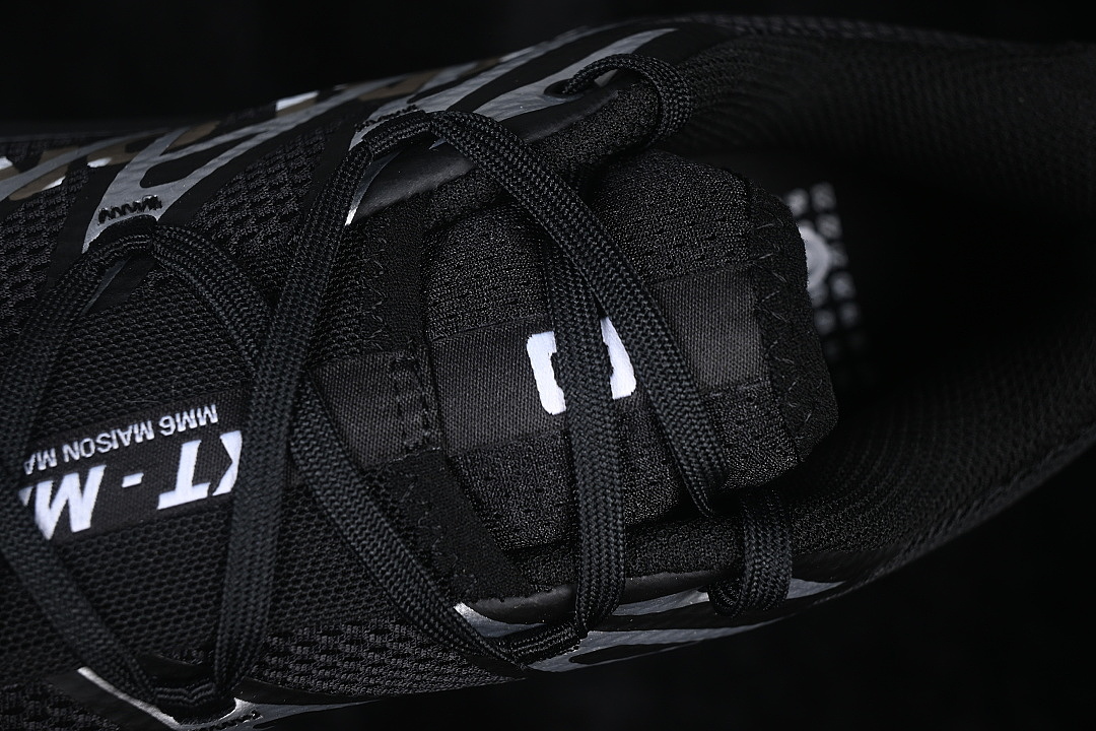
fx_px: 2283
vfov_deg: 18.2
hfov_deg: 27.0
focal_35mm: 75
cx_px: 548
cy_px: 366
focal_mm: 50
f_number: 6.3
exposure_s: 1/50
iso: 160
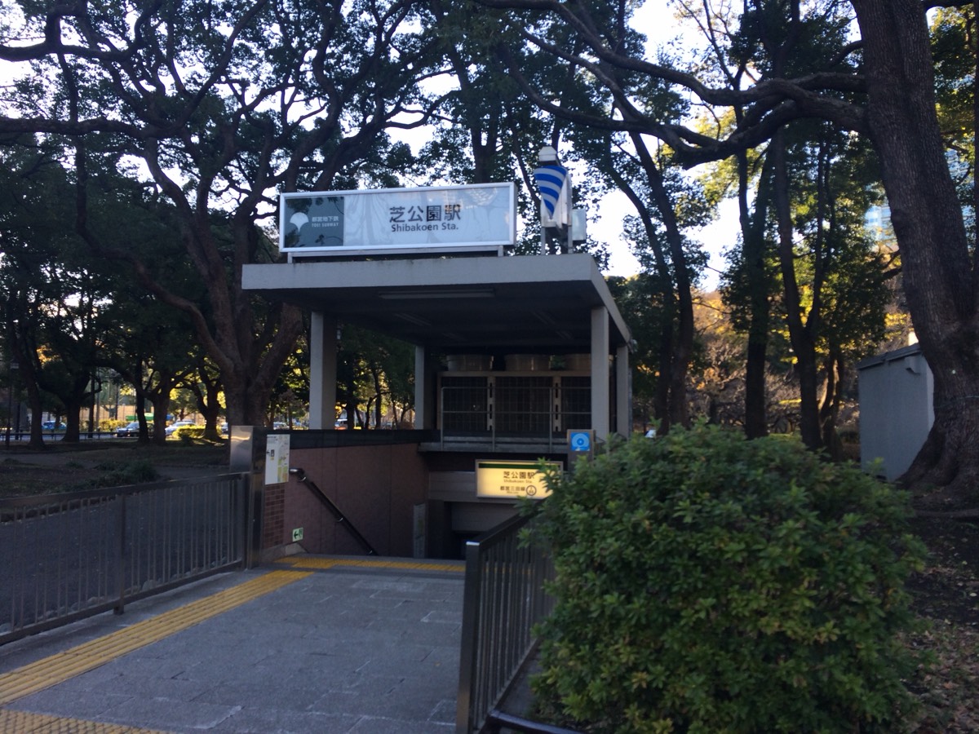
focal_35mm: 30
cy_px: 367
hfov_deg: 60.0
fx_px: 848
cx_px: 490
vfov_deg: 46.8
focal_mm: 4.12
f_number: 2.2
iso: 32
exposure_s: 1/195
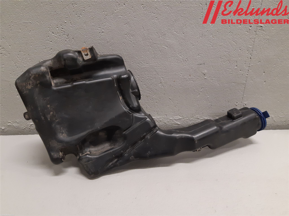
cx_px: 144
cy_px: 108
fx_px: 217
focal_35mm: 26
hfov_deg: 67.3
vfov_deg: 53.1
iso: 200
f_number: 1.7
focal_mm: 3.93
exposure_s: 1/50
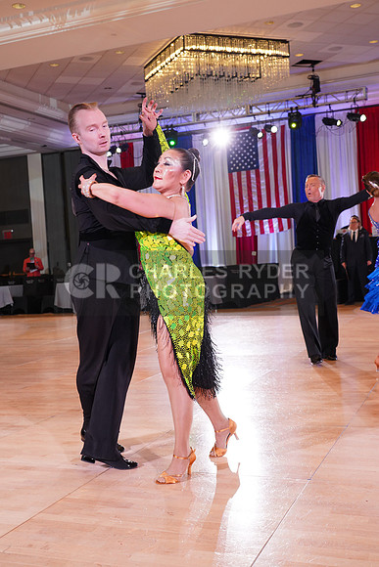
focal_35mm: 41
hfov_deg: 32.6
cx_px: 190
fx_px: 647
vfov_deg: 47.4
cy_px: 284
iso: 1600
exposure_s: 1/160
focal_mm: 41
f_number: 5
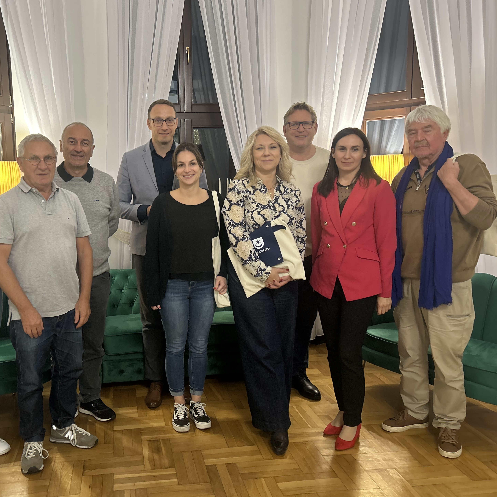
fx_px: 520
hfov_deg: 50.4
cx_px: 177
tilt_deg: -7.4
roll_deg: +1.2
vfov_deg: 51.1
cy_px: 242
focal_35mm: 32
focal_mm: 5.7
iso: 250
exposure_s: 1/50
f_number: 1.5
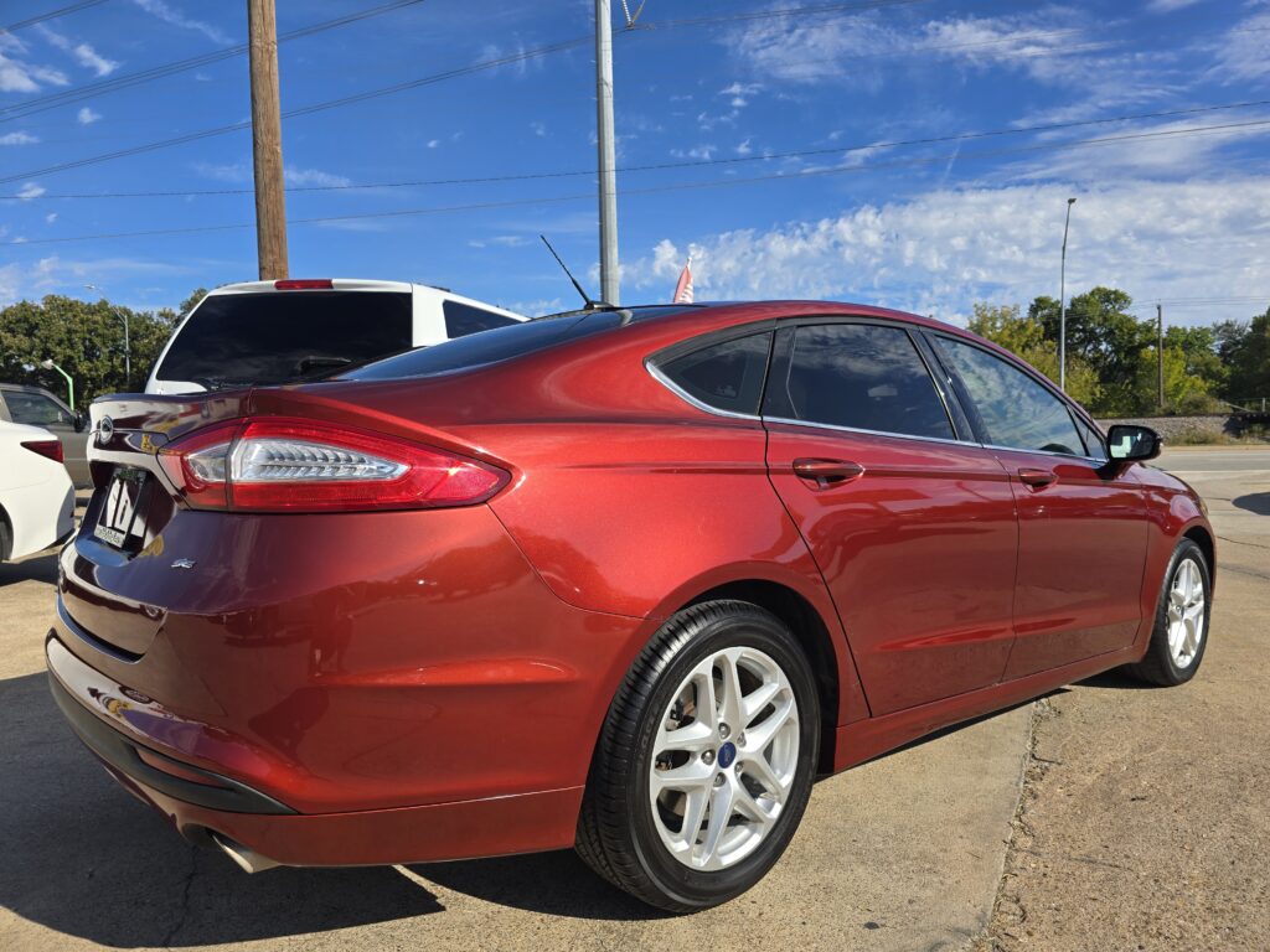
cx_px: 635
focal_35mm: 23
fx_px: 844
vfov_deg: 58.9
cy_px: 476
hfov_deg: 73.9
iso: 12
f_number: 1.7
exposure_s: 1/955
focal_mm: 6.3
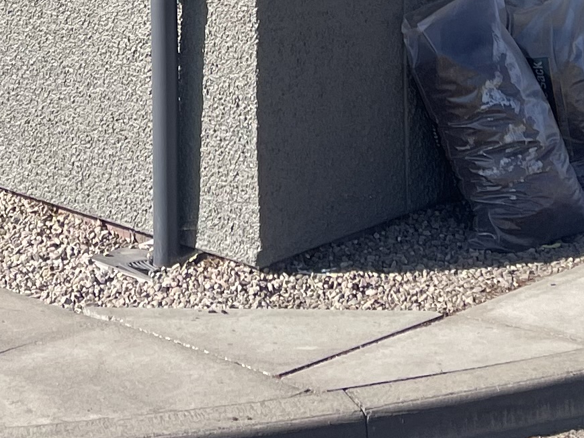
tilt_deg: +2.5
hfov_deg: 16.9
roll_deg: +0.2
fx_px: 1957
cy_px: -512
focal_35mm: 116
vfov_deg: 11.2
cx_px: 187
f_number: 1.6
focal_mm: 5.1
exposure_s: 1/2083
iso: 32
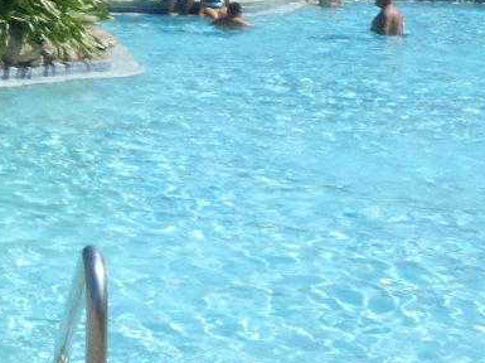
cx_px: -310
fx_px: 1456
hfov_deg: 16.6
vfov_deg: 13.3
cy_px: -197
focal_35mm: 104
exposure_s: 1/250
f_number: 10.5
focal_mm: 4.5
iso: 200
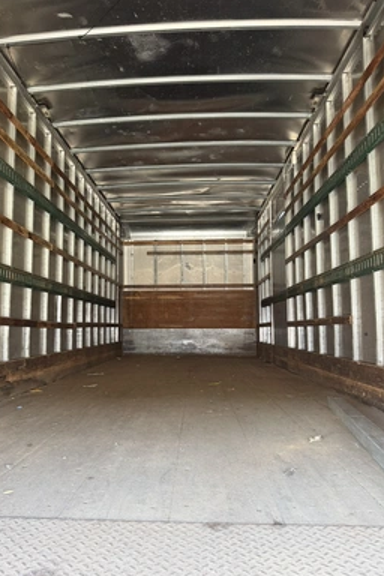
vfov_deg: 69.4
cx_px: 168
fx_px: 416
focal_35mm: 26
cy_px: 296
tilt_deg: +3.5
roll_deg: -0.6
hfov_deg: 49.4
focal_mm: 6.76
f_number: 1.78
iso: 400
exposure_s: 1/60
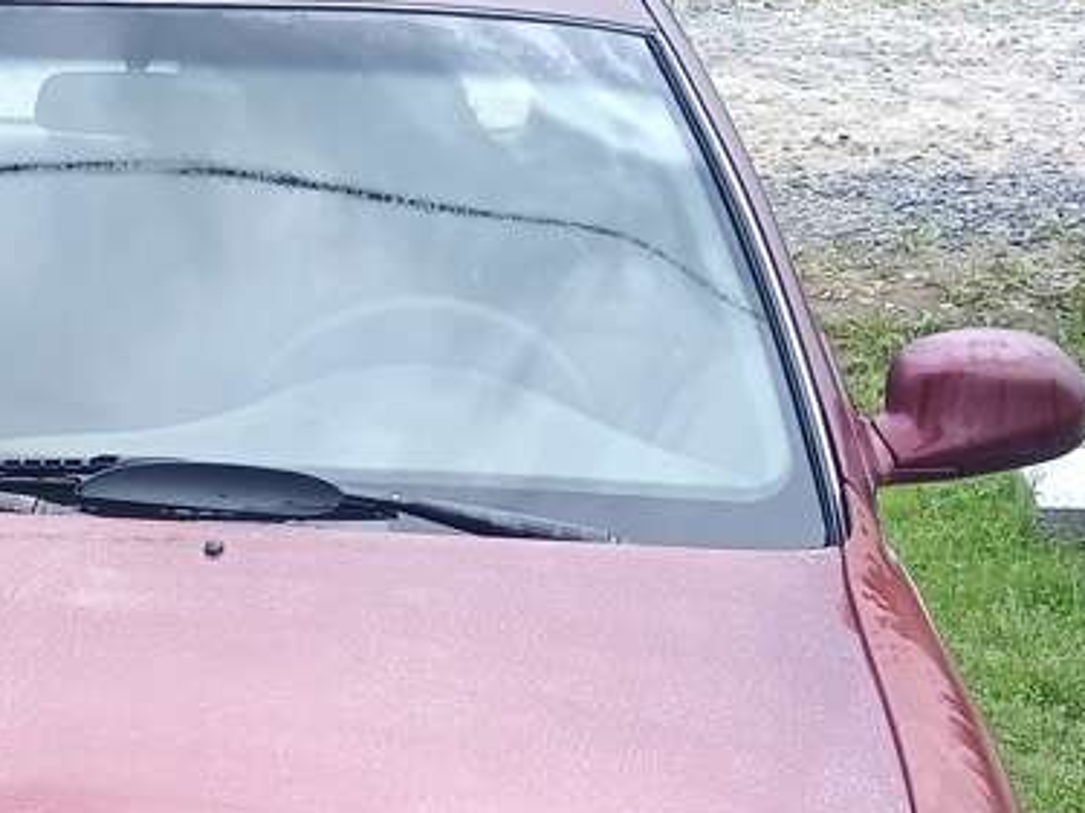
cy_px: 1033
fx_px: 3008
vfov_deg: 14.8
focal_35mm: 96
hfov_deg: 19.0
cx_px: -310
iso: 382
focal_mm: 4.84
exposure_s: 1/100
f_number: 1.79
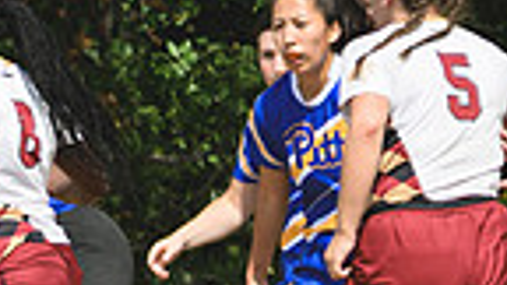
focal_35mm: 2025
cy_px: 419
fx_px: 27223
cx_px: -444
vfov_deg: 0.6
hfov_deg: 1.1
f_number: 5.6
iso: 160
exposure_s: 1/1000
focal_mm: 320
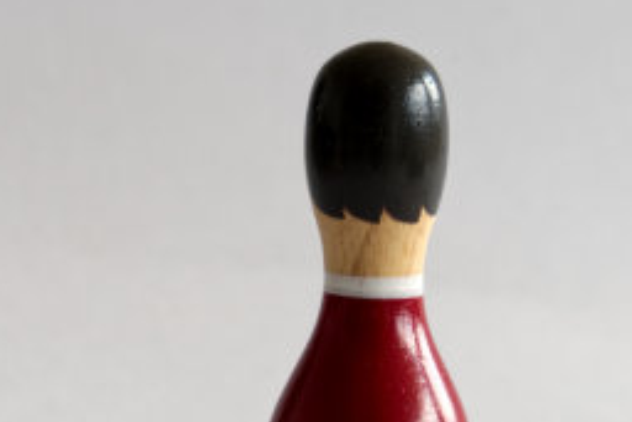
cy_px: 394
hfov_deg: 12.8
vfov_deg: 8.6
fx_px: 2810
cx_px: 91
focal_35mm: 160
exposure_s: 1/30
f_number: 10
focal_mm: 44.4
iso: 200
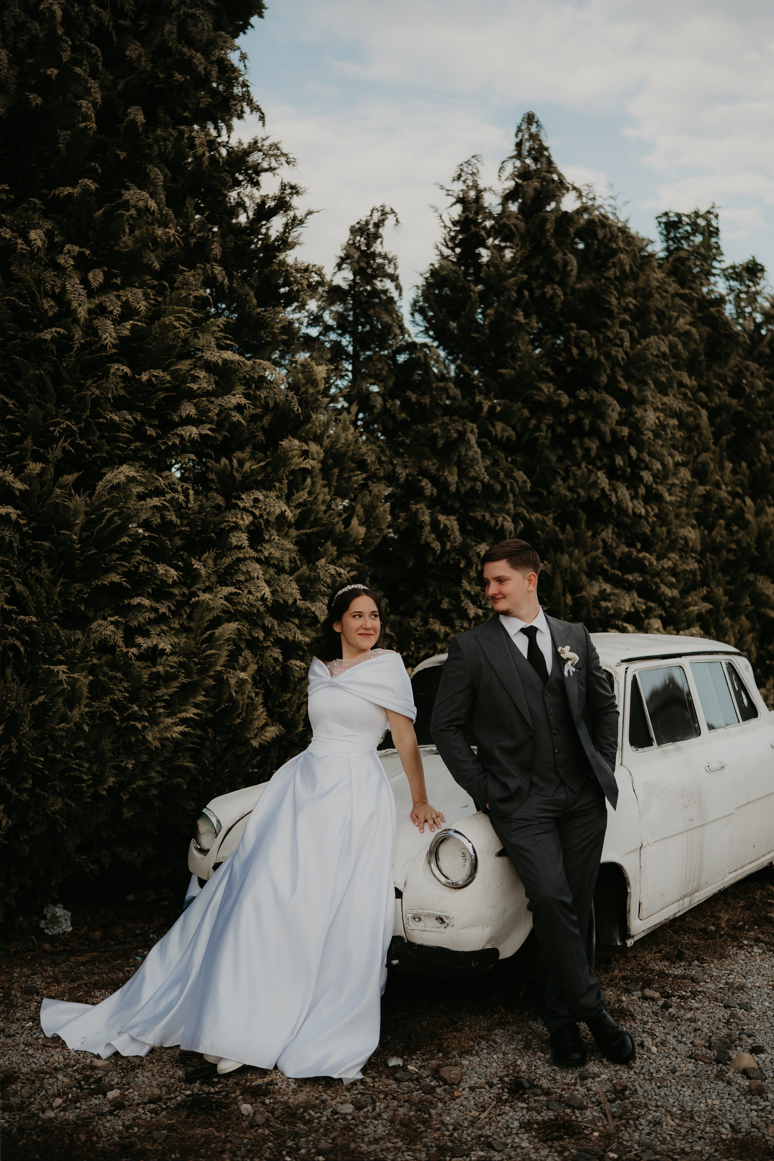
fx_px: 1129
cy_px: 580
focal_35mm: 35
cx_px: 387
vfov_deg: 54.4
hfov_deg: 37.9
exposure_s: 1/1600
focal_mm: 35
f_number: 1.6
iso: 100
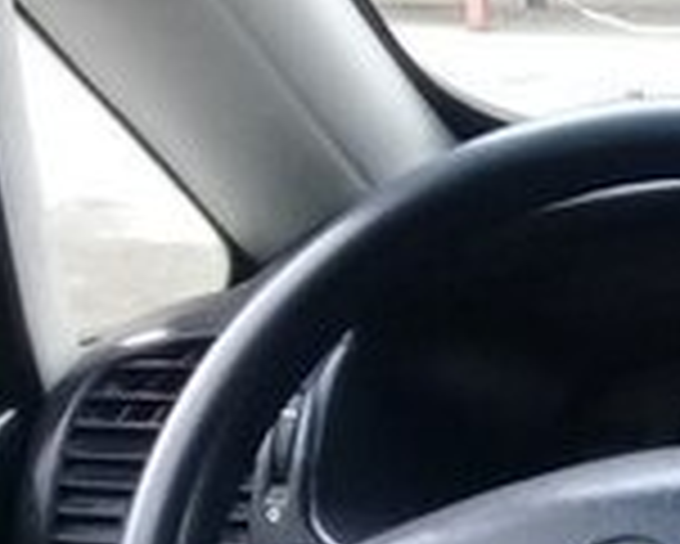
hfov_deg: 12.6
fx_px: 2658
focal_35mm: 132
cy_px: 569
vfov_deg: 11.6
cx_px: 1401
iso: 80
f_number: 2.2
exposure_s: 1/100
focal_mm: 3.3
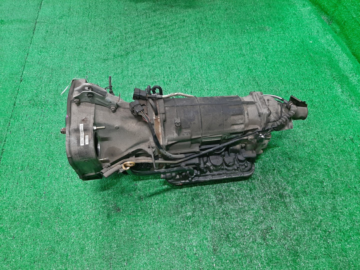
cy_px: 135
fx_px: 270
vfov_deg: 53.1
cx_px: 180
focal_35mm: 26
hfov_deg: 67.3
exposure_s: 1/50
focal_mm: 3.93
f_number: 1.7
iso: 140
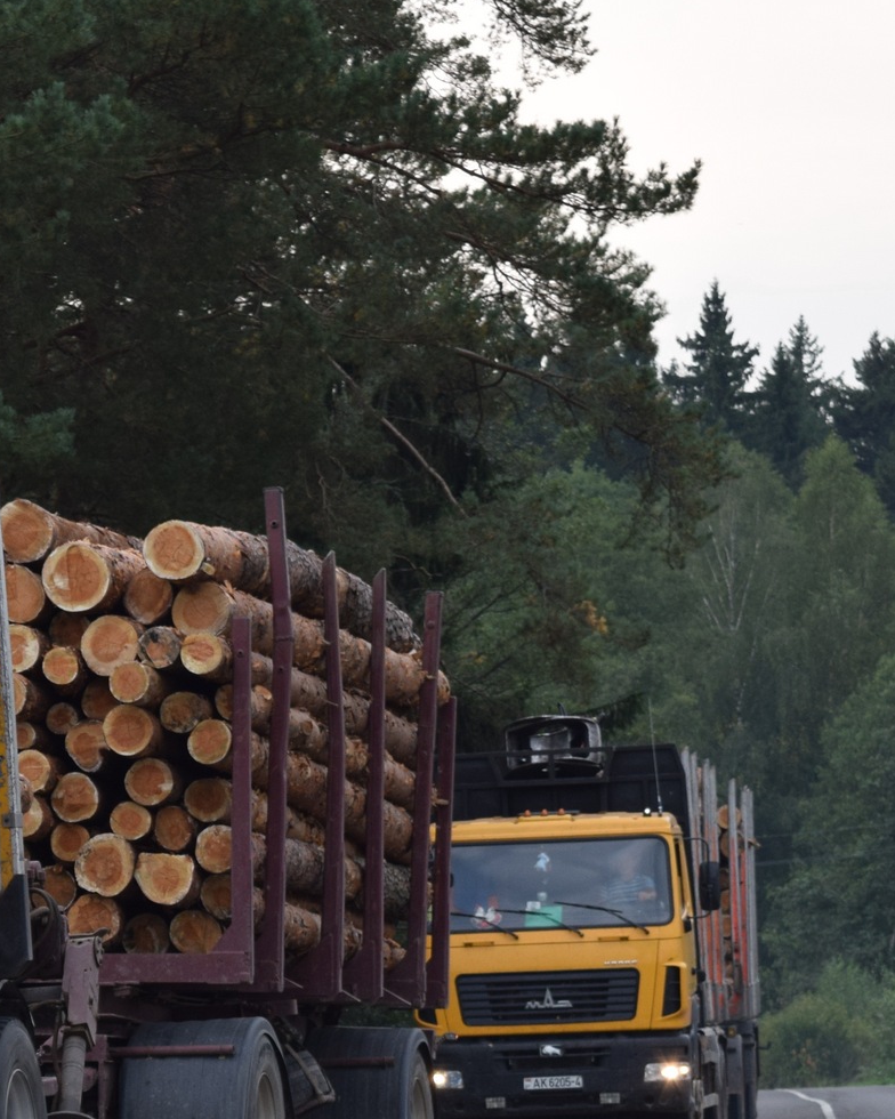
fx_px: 6696
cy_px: 851
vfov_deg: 9.5
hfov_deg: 7.5
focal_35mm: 202
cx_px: -395
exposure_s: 1/250
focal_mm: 55
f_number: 8
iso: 280
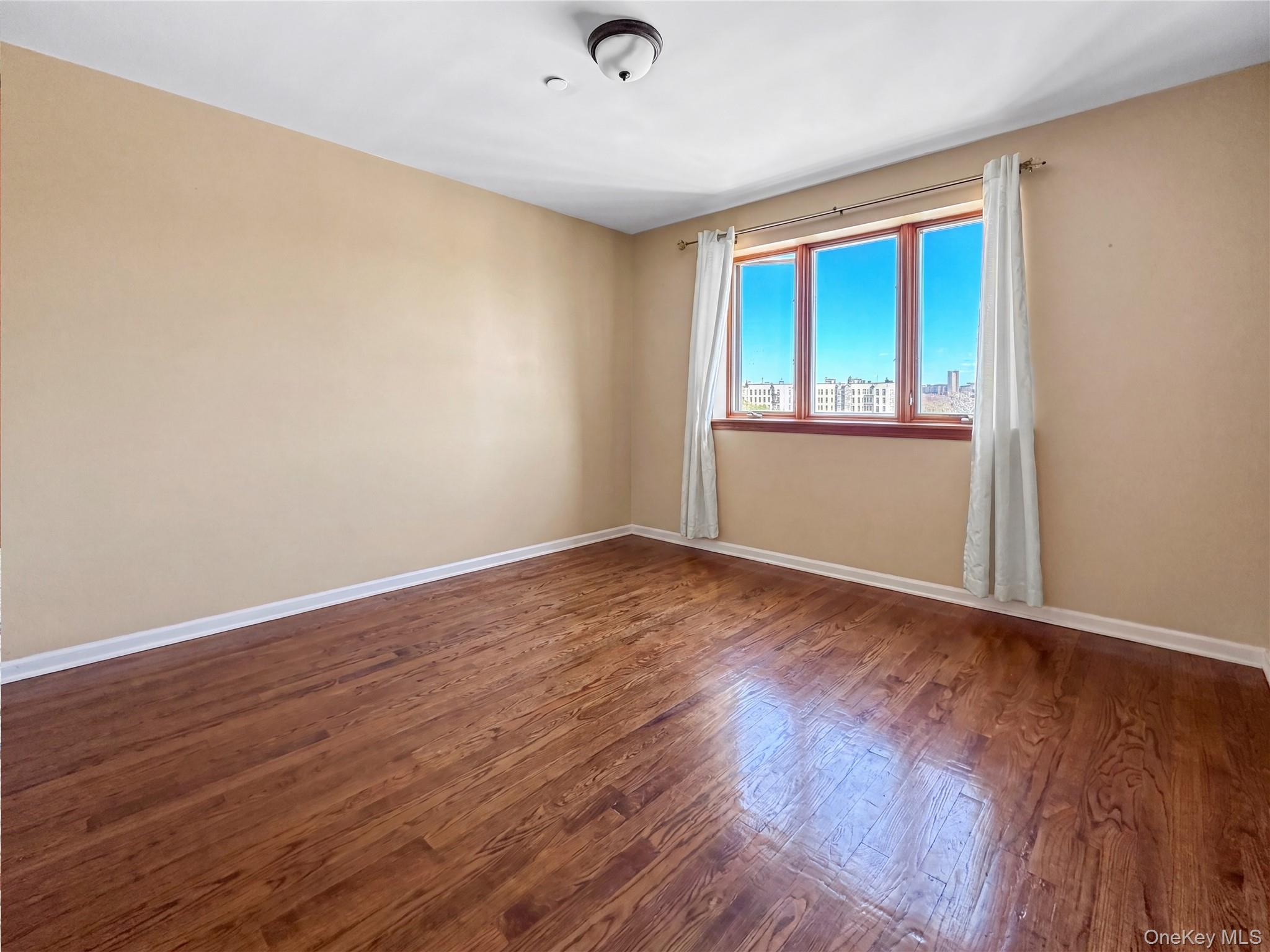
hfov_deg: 102.1
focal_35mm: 14
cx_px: 635
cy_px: 476
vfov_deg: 85.7
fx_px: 514
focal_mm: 2.22
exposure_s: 1/110
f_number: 2.2
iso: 320
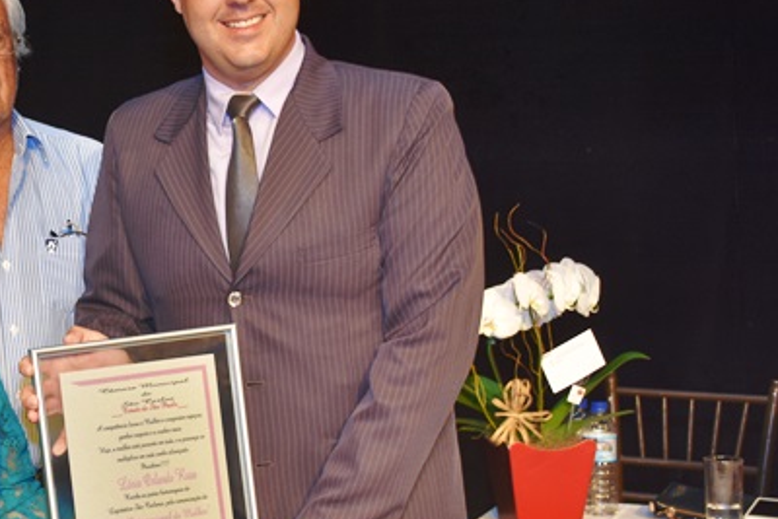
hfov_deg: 24.3
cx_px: 62
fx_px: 1751
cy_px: 258
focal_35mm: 81
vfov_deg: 16.9
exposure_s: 1/60
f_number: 4
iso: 250
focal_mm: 27
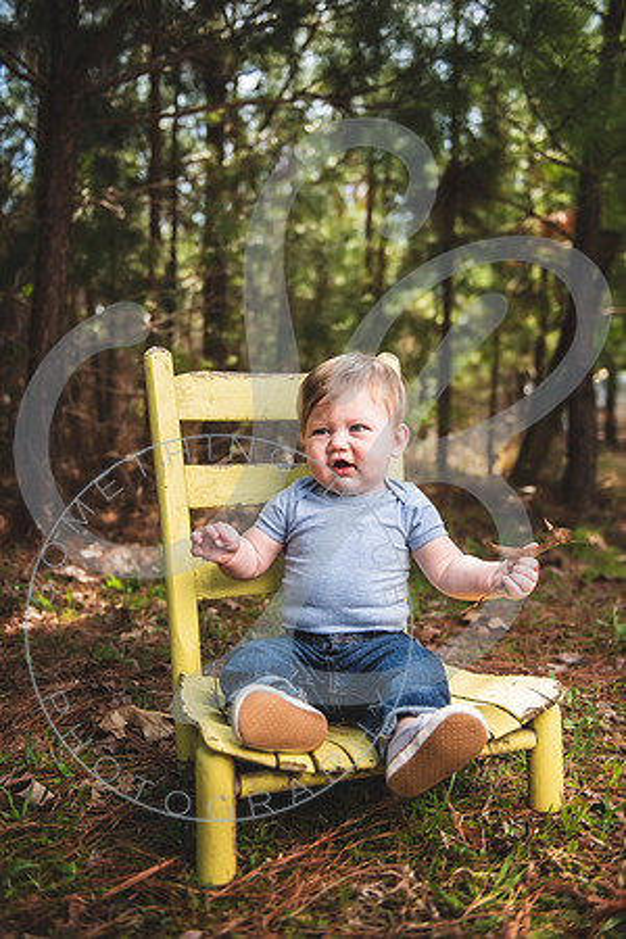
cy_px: 470
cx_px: 313
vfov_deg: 58.7
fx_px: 835
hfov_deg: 41.1
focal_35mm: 32
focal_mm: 32
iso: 100
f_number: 2.8
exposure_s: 1/640
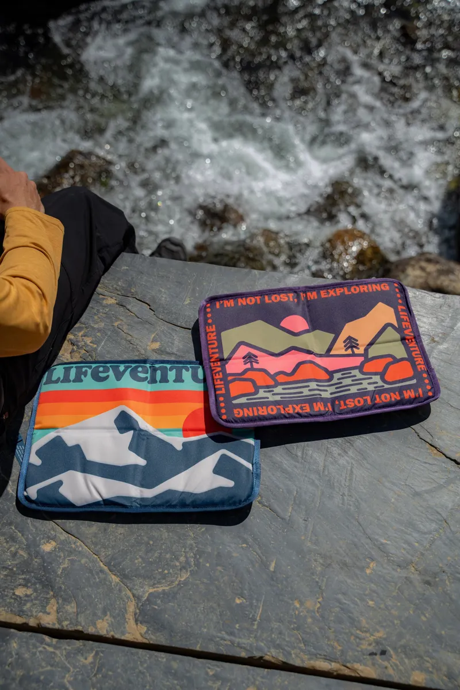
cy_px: 345
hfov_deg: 33.4
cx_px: 230
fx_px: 766
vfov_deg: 48.4
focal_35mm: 40
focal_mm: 40
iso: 100
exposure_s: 1/1250
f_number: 3.5
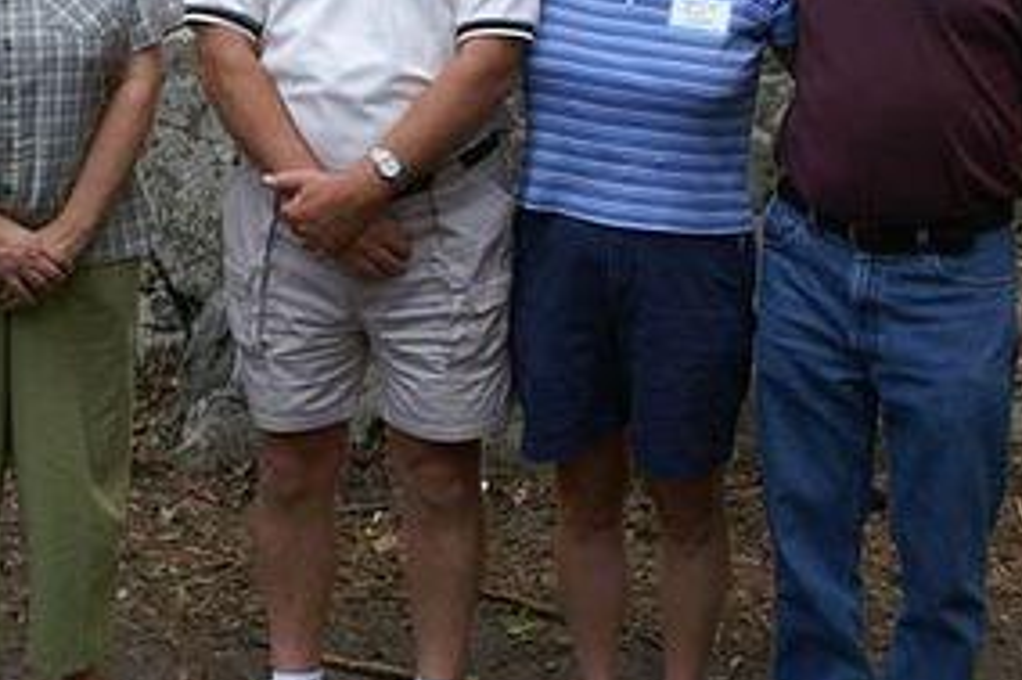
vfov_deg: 16.7
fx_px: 2298
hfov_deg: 24.9
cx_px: 306
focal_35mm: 81
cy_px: 122
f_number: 4.5
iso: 100
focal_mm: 24
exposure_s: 1/50
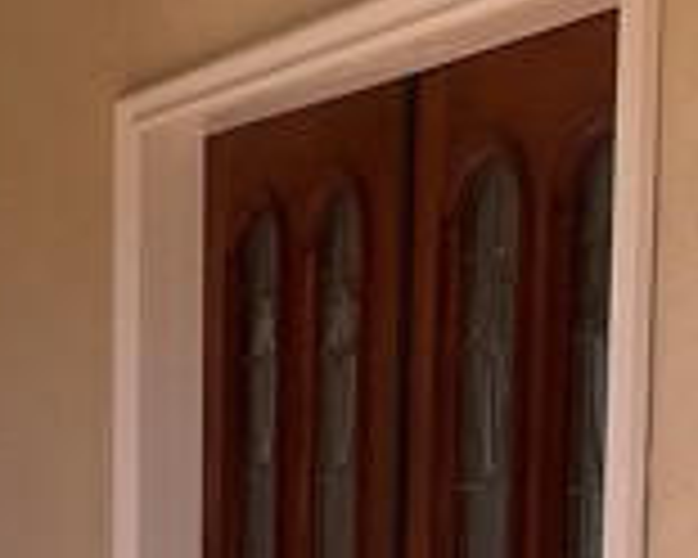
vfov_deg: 12.8
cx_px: 18
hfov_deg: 16.1
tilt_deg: -7.6
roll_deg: +1.3
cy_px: 716
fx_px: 2417
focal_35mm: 117
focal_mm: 3
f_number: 1.8
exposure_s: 1/2320
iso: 16
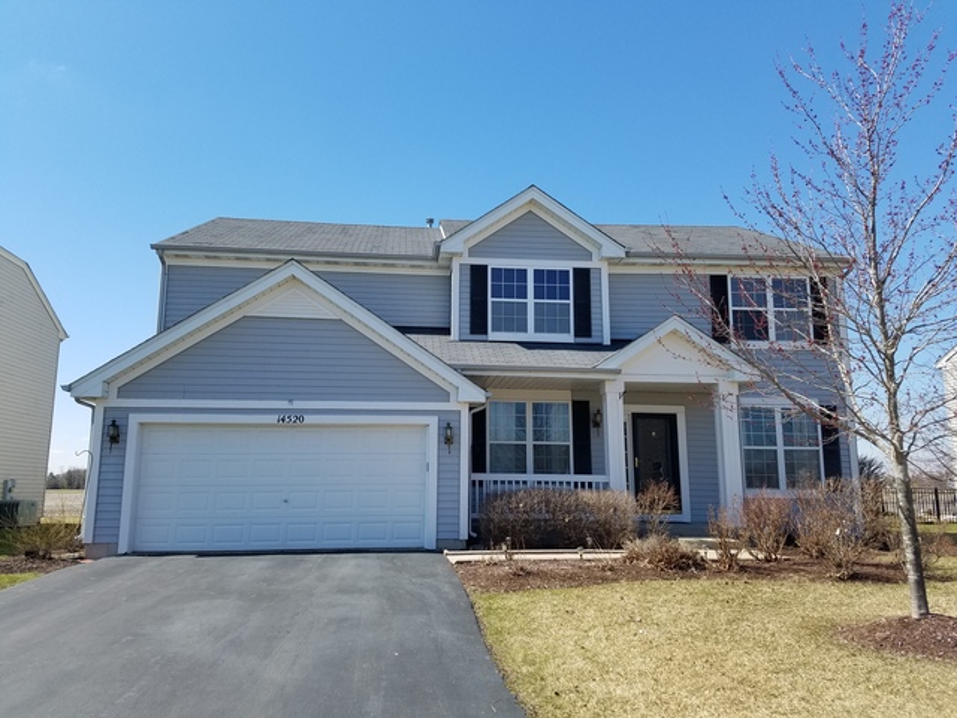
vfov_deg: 53.1
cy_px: 359
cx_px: 478
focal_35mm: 26
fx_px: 719
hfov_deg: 67.3
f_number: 1.7
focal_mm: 4.2
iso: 50
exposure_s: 1/1768
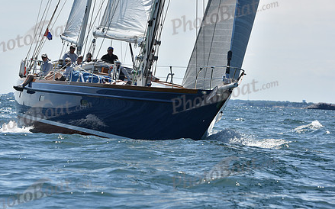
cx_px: 132
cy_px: 65
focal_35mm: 202
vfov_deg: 6.5
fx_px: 1844
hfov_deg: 10.4
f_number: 7.1
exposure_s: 1/1600
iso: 250
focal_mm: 150
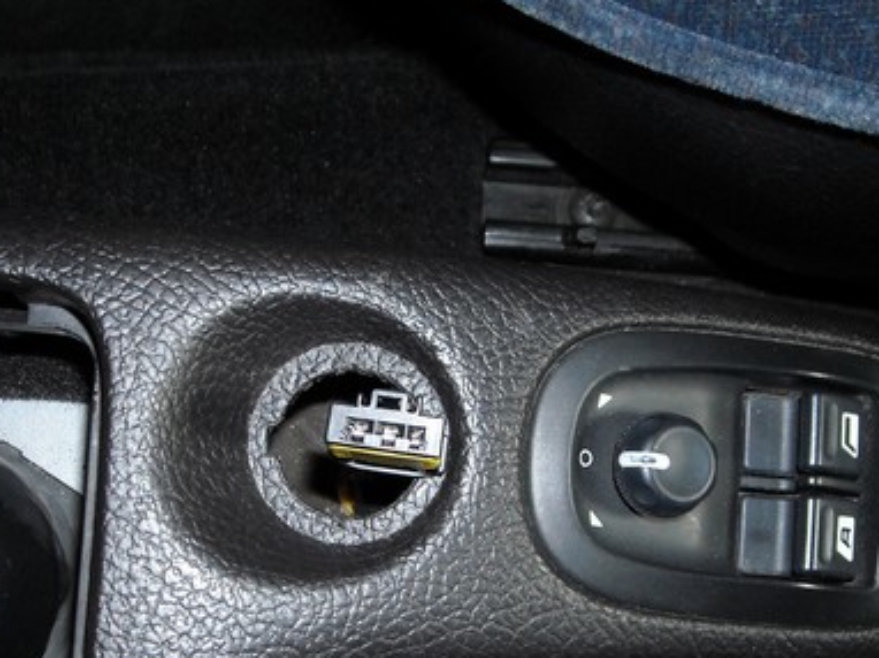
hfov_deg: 34.8
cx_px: 331
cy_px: 428
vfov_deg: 26.4
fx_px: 1396
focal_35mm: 55
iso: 200
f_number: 2.8
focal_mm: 5.7
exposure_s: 1/60
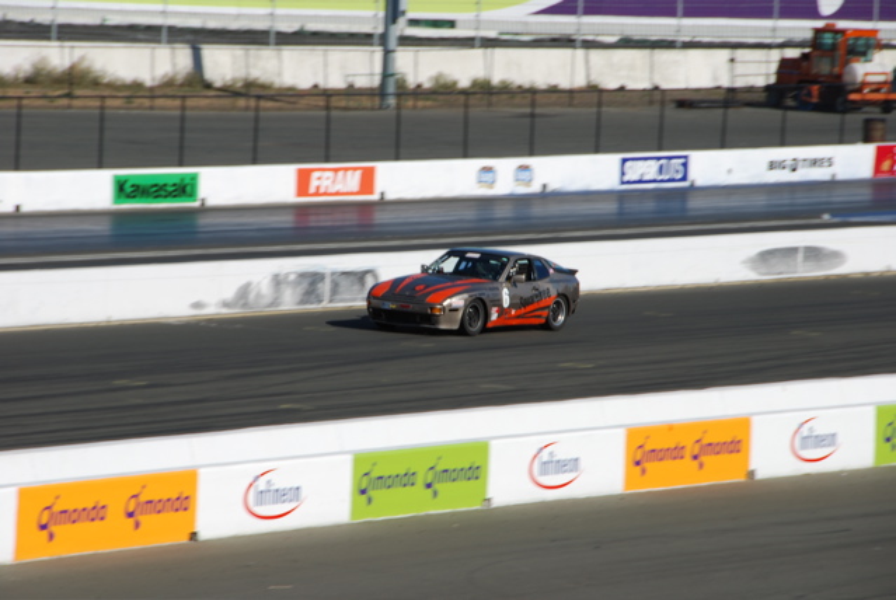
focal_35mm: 300
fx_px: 7477
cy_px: 300
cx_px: 448
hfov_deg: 6.9
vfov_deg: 4.6
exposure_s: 1/250
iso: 100
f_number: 10
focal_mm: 200
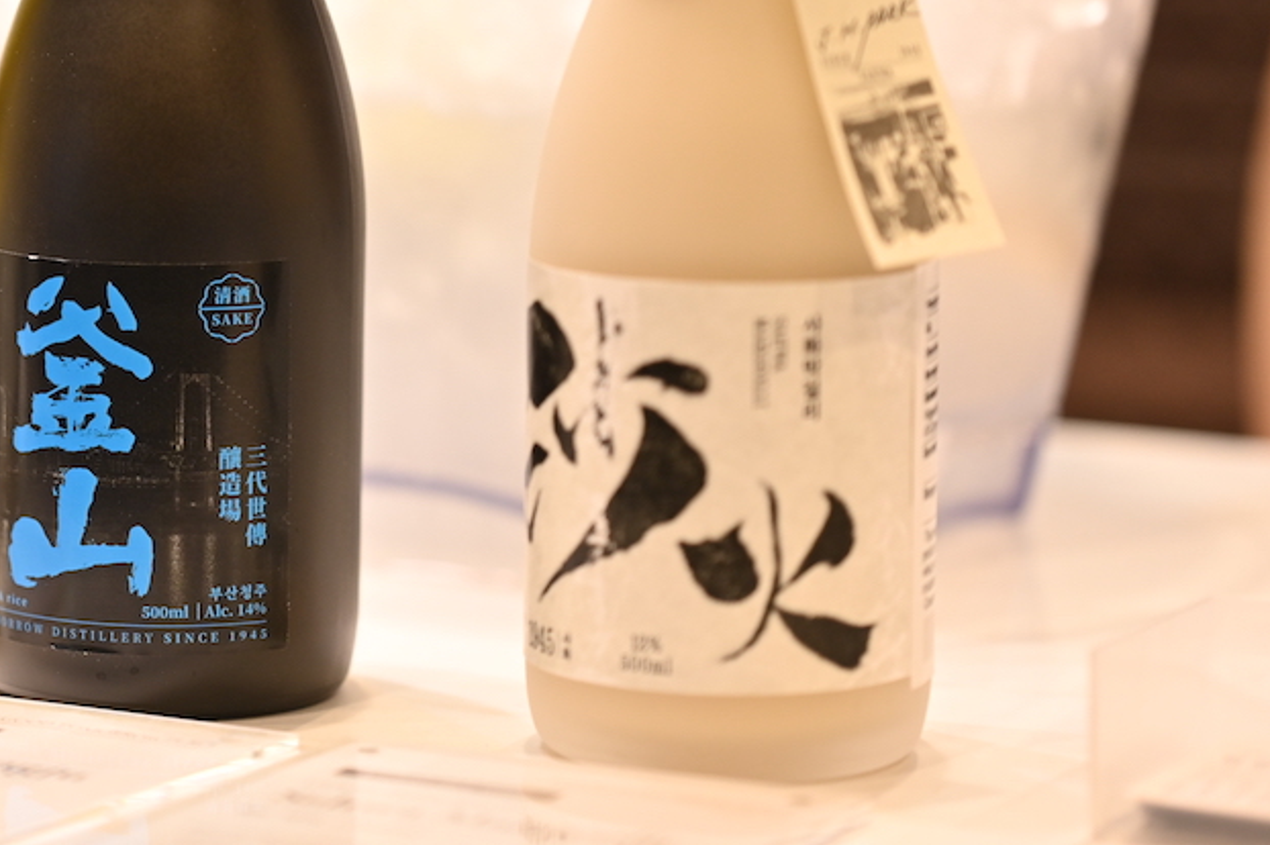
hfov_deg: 11.7
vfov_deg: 7.8
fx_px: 6170
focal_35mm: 175
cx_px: 110
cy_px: 42
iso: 400
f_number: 1.8
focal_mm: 85
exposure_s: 1/320
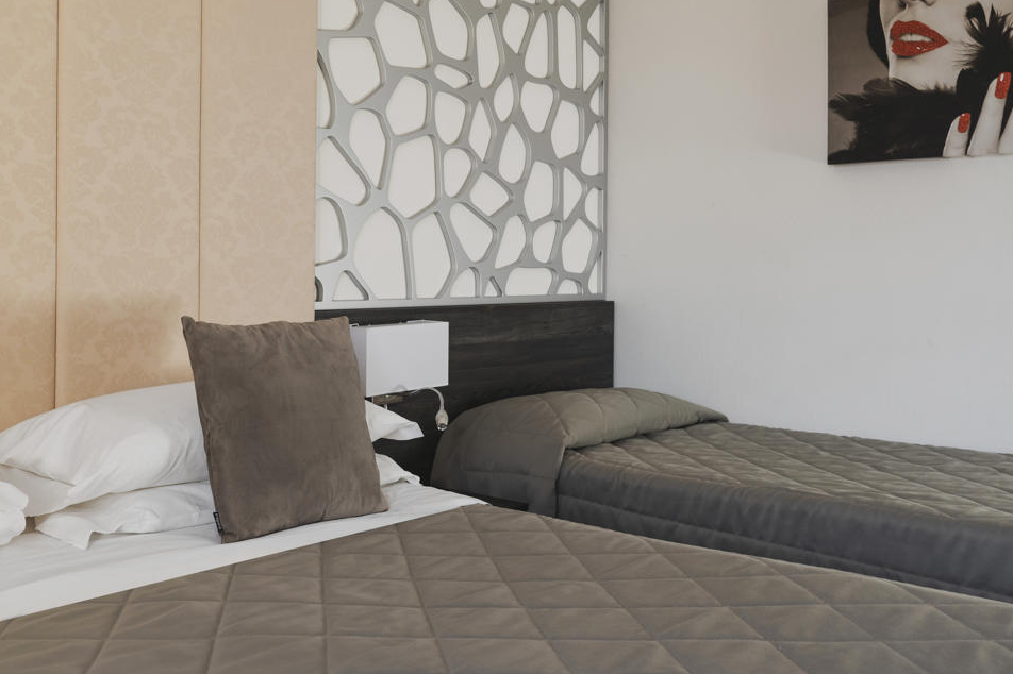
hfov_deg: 48.1
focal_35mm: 40
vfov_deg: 33.3
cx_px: 408
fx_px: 1127
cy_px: 287
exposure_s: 1/40
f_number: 6.3
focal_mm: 29.8
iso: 250
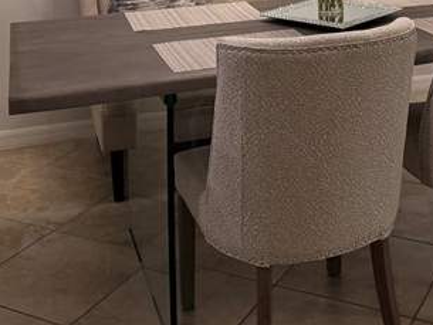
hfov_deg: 30.6
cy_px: -99
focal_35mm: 63
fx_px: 788
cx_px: 271
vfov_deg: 21.1
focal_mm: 6.76
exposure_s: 1/120
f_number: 1.78
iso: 320
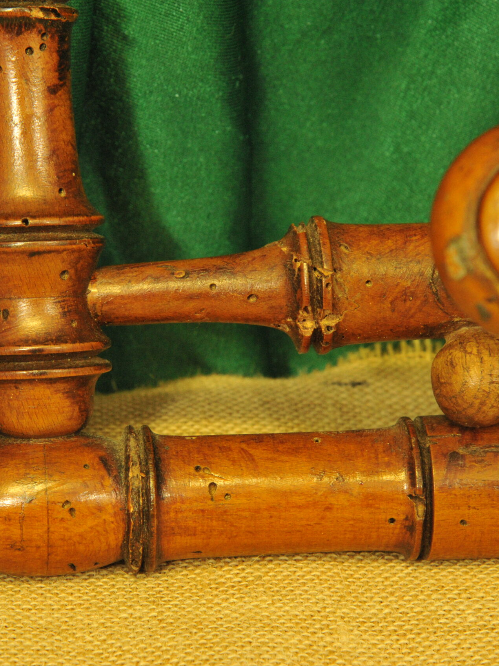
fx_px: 3344
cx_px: 251
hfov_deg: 8.5
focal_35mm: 174
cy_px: 332
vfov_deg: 11.4
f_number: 10
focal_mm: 120
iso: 4000
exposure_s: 1/30
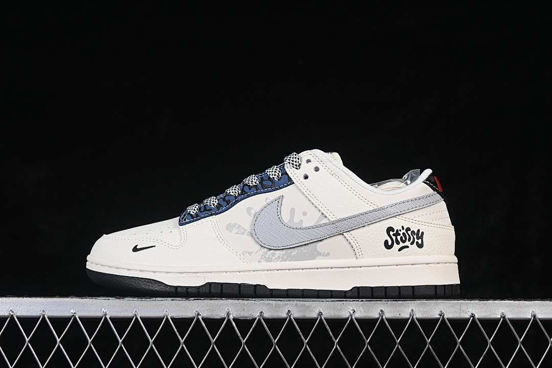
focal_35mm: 75
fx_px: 1150
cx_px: 276
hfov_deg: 27.0
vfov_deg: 18.2
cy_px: 184
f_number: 8
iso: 160
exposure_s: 1/80
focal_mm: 50
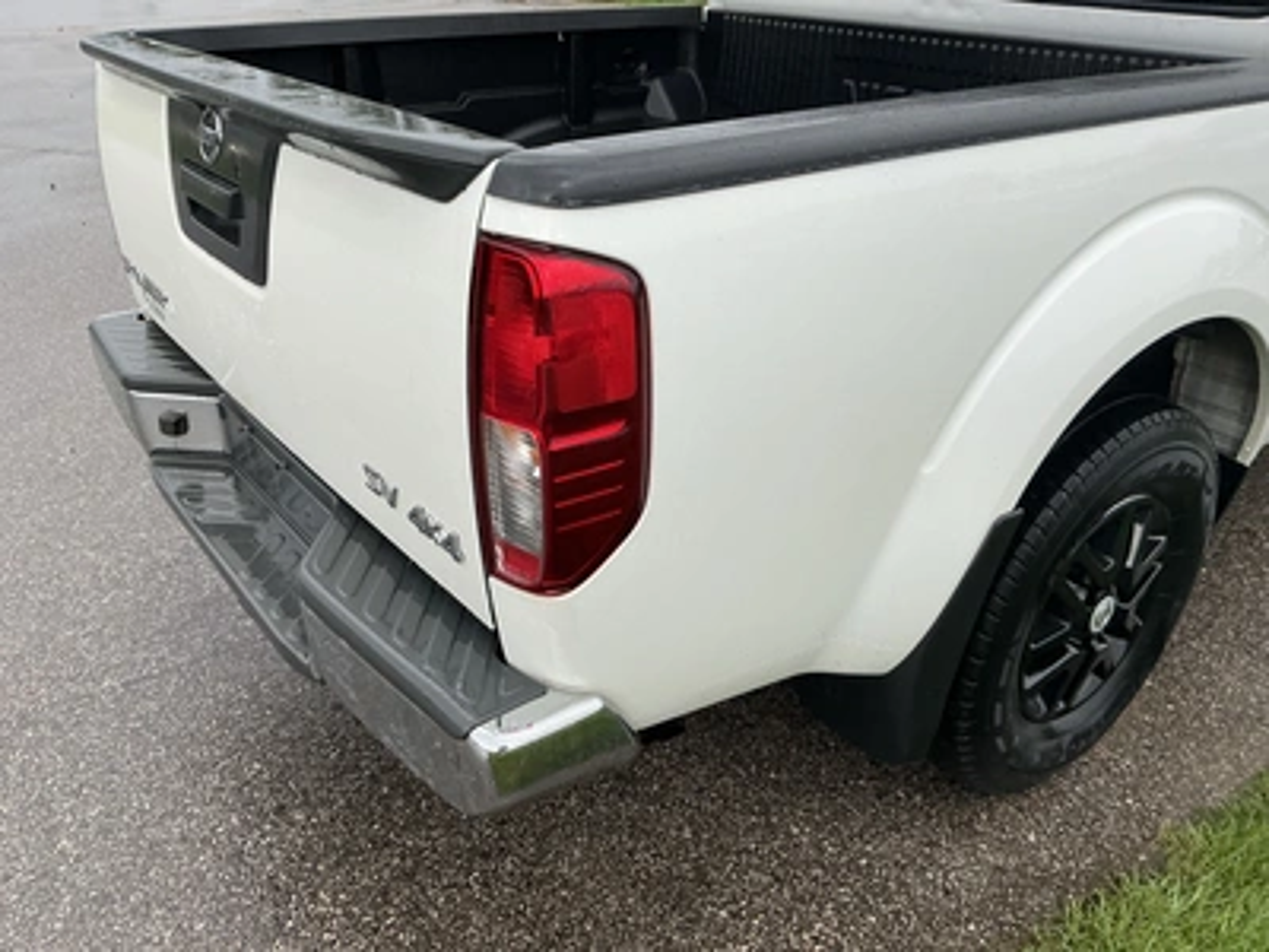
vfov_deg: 49.7
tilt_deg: -28.7
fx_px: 1026
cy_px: 476
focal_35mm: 28
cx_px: 634
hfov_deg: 63.4
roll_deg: +2.2
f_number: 1.8
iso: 50
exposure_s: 1/122
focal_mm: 3
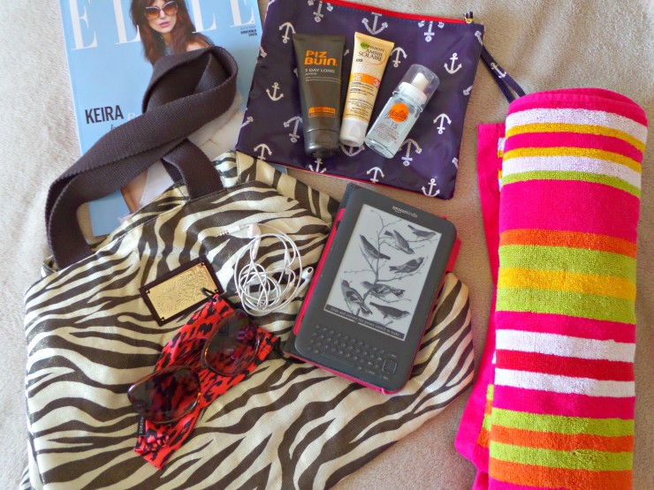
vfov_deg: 44.2
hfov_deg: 56.8
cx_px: 327
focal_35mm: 32
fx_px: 605
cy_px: 245
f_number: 3.4
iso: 320
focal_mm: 5.3
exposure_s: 1/45
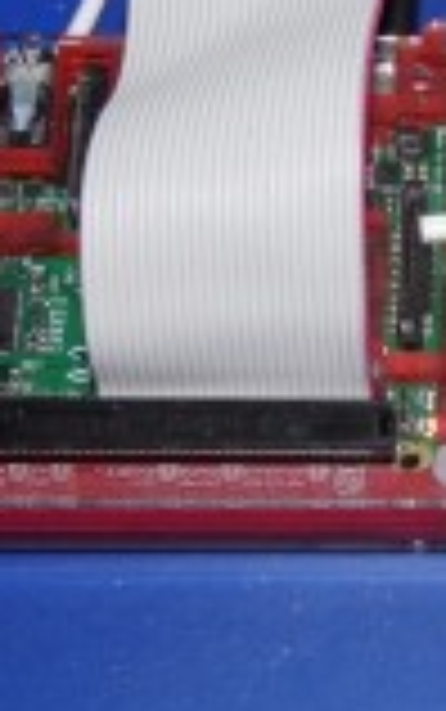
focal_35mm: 144
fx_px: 2795
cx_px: 644
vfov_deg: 14.5
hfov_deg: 8.9
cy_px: 410
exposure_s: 1/60
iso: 100
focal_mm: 7.6
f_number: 3.3
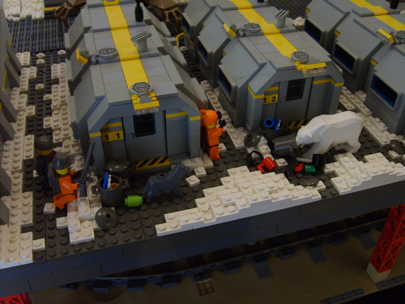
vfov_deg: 40.7
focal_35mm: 35
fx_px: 409
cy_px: 152
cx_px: 202
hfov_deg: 52.6
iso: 100
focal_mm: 5.8
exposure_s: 1/30
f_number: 2.8
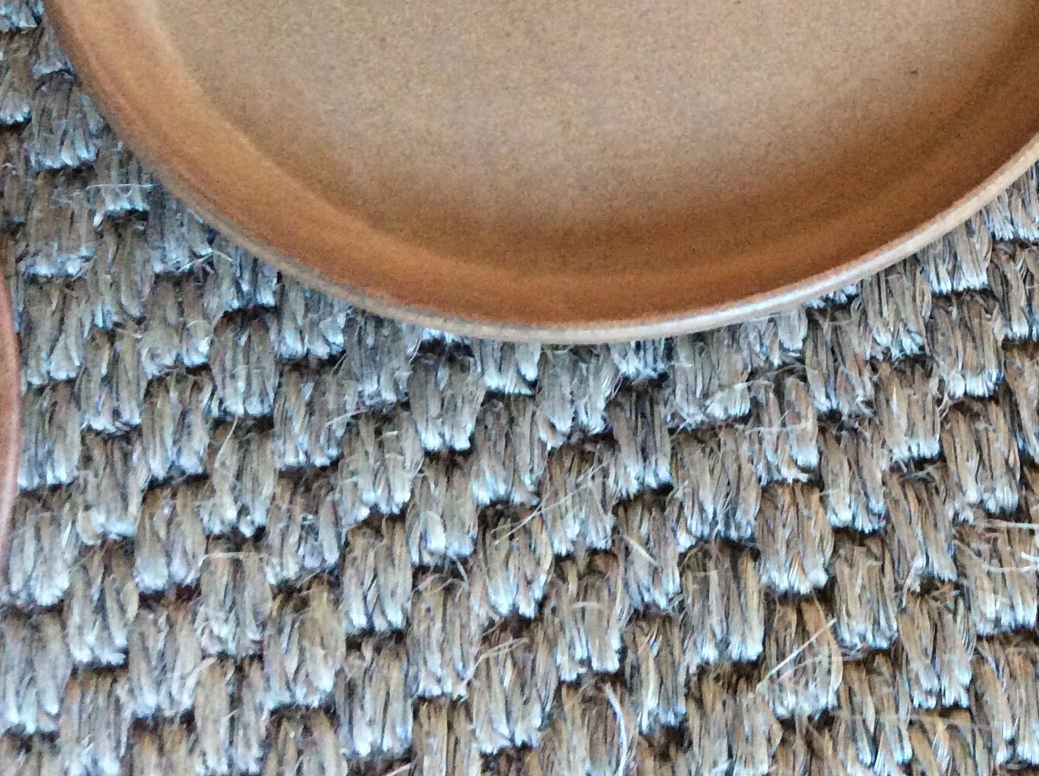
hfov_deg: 30.8
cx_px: 861
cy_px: 50
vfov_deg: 23.2
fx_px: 1828
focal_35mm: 61
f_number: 2.4
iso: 250
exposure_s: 1/20
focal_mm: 3.3
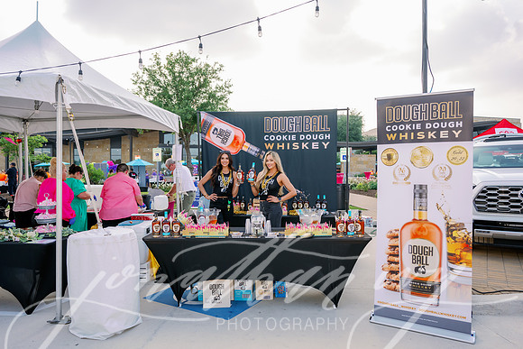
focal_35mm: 26
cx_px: 262
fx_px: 385
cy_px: 174
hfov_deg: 68.4
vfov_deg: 48.8
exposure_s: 1/500
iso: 200
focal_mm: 26.5
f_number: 4.5
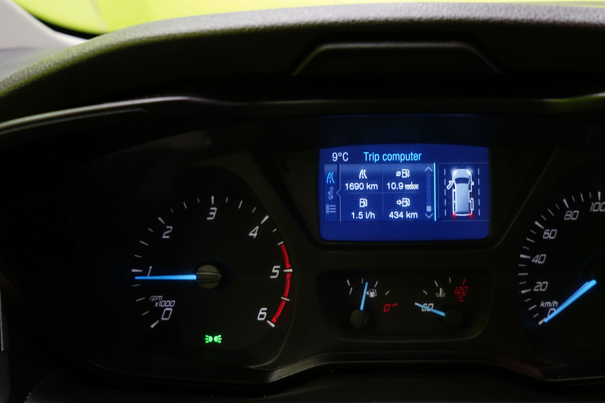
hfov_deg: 47.5
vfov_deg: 33.4
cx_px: 416
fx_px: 672
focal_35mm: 40
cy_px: 191
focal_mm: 24
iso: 200
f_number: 4.5
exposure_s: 1/10
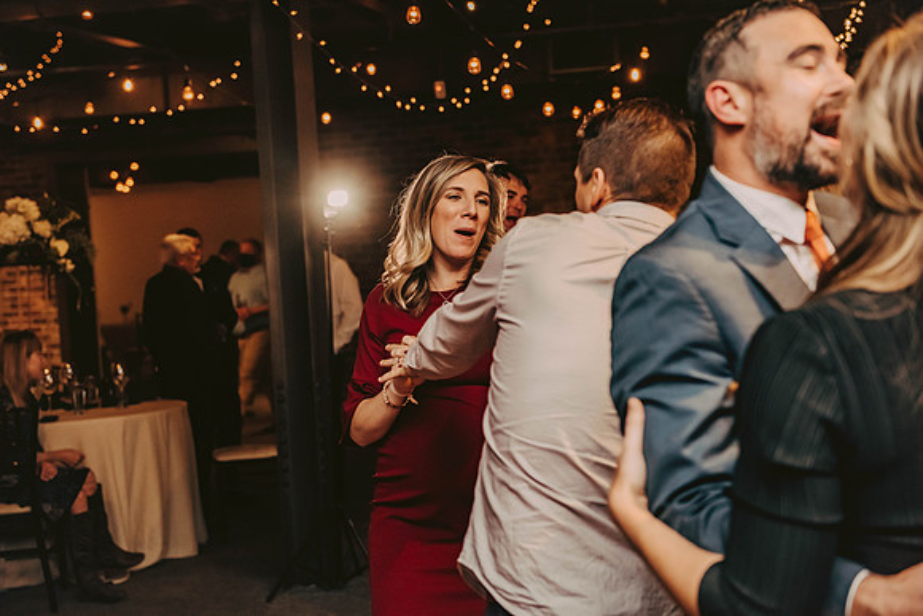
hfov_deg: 35.6
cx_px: 462
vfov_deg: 24.2
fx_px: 1436
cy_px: 308
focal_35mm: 56
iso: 2000
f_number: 3.2
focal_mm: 56
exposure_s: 1/200
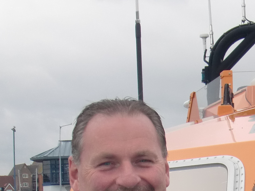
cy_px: 284
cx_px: 317
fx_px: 1024
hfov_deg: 13.7
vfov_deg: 10.3
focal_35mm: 139
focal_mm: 6.66
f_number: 3.9
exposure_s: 1/160
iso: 64
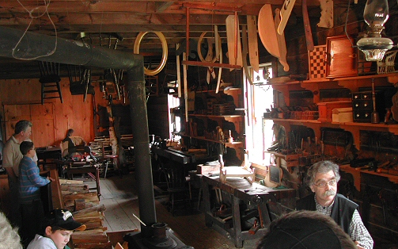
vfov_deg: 31.2
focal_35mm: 41
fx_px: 445
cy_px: 128
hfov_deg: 48.2
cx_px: 201
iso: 284
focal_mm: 8
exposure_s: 1/22.9
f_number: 2.8
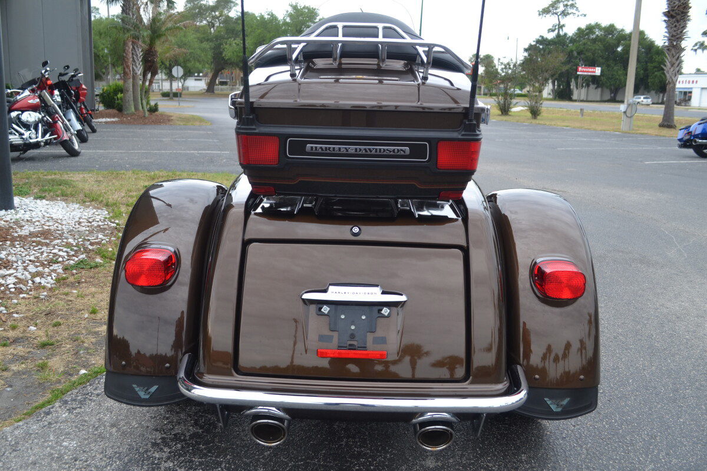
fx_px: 648
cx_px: 354
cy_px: 236
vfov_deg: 40.0
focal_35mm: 33
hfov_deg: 57.2
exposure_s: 1/125
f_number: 5.6
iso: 160
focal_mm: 22
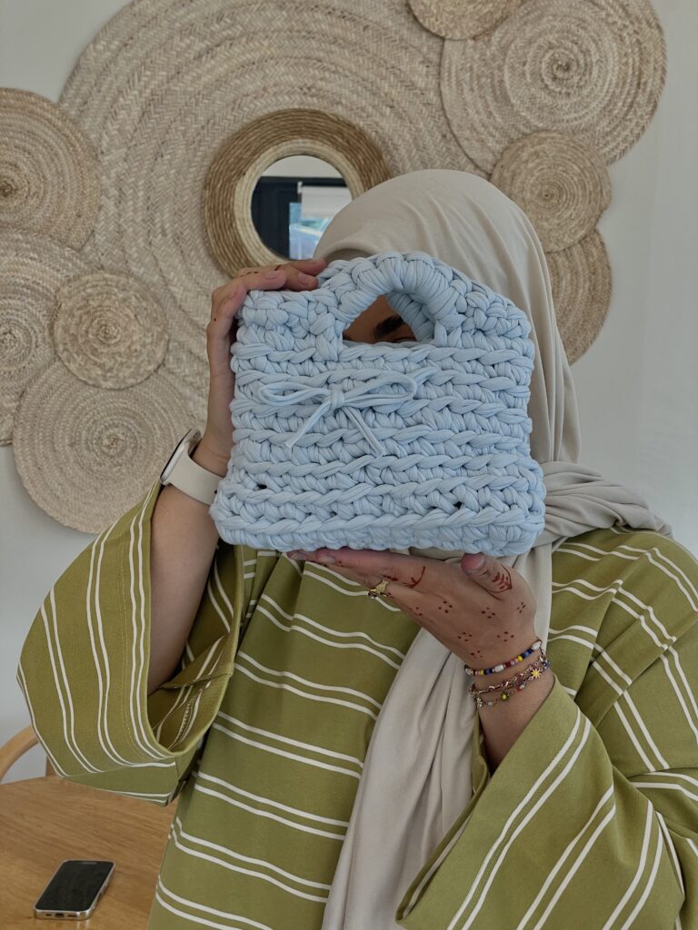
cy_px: 465
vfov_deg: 36.8
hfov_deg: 28.0
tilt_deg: -8.3
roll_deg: -0.5
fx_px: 1398
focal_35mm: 52
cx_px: 349
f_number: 2
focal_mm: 6
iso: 40
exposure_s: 1/100
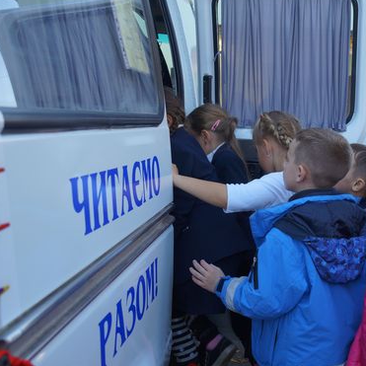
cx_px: 325
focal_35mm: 48
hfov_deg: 33.6
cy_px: 202
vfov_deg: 35.3
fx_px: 574
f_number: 4
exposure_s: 1/160
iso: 100
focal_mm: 20
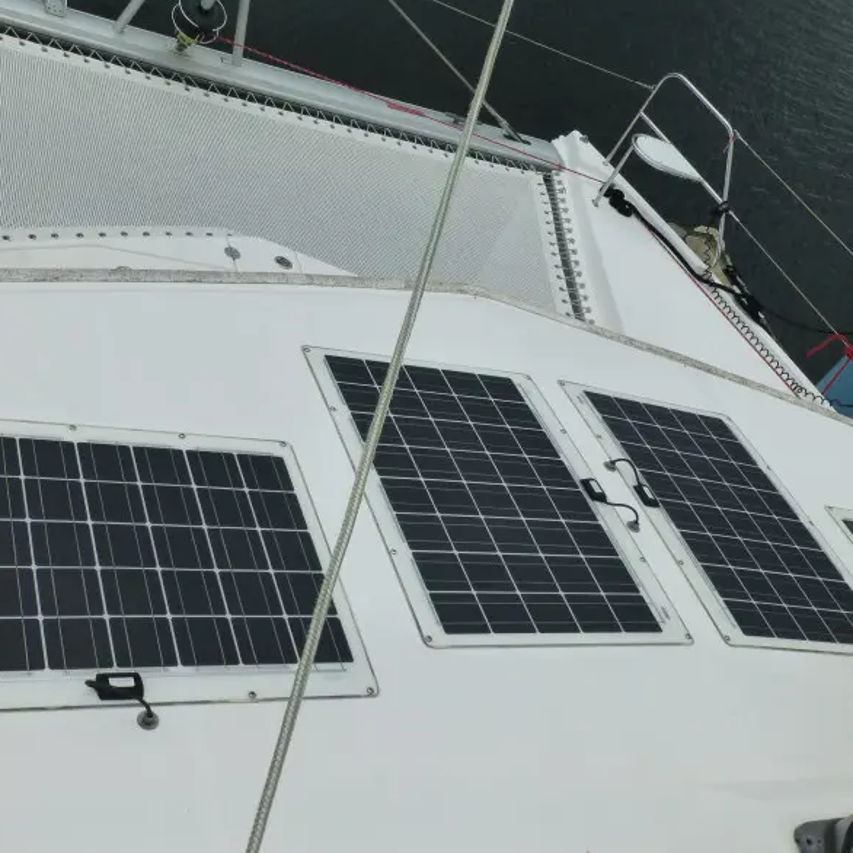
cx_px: 399
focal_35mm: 41
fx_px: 1143
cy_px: 422
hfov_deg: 40.9
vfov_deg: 40.9
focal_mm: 6.1
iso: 160
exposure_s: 1/1300
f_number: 3.7
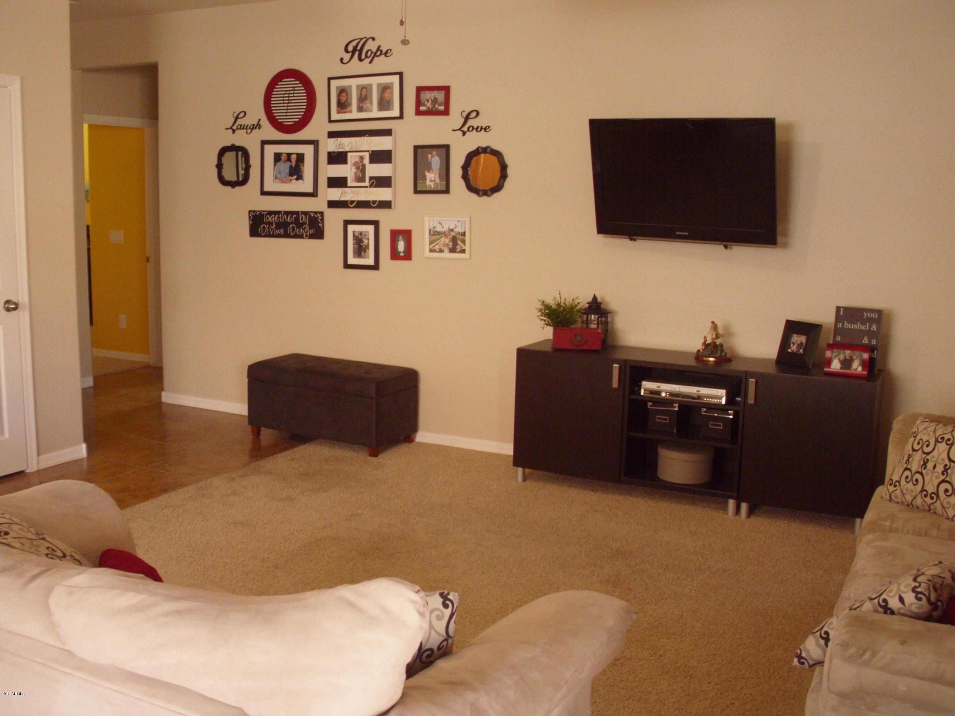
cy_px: 358
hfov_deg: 49.0
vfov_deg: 37.7
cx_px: 478
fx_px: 1048
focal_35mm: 38
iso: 400
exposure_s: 1/23
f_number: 2.9
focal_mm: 6.3
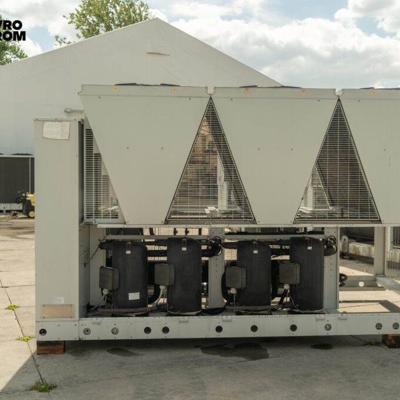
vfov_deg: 37.6
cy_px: 201
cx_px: 245
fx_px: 588
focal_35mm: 45
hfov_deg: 37.4
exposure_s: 1/320
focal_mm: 35
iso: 100
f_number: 4
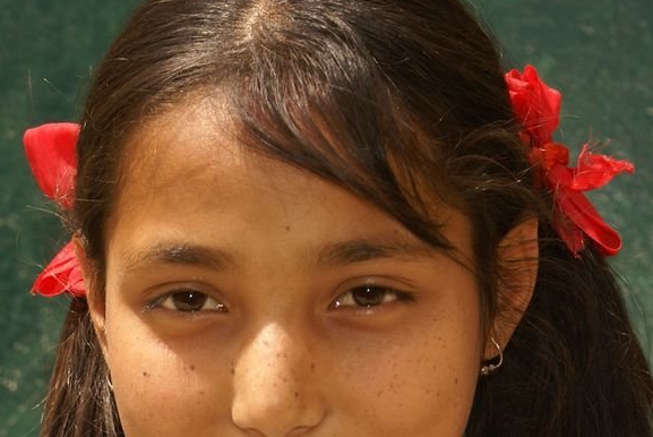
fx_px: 2415
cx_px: 231
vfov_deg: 10.3
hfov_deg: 15.4
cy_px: 374
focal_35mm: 133
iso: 100
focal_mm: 50
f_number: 7.1
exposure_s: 1/125
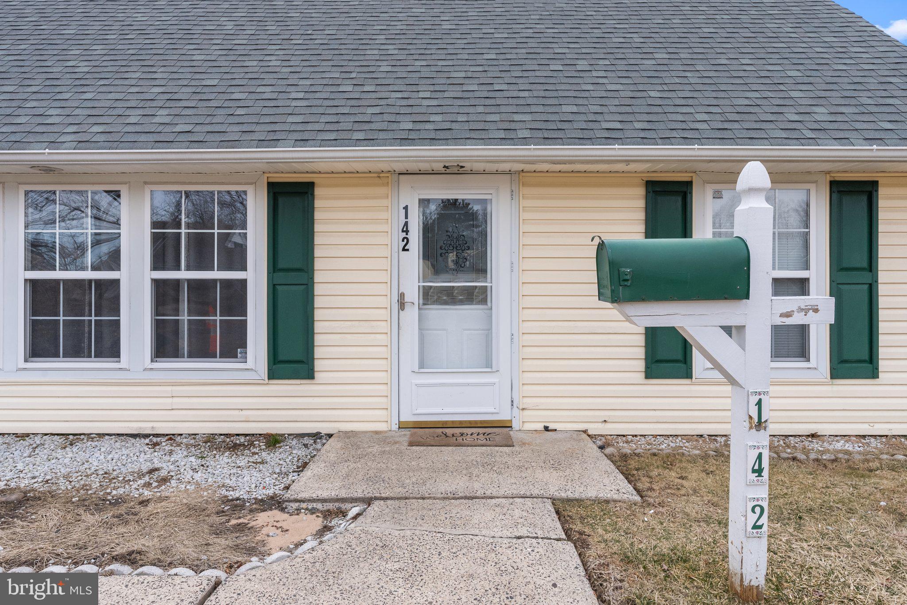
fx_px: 529
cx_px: 454
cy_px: 302
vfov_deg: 59.5
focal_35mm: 21
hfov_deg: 81.2
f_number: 11
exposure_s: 1/250
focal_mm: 21
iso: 640
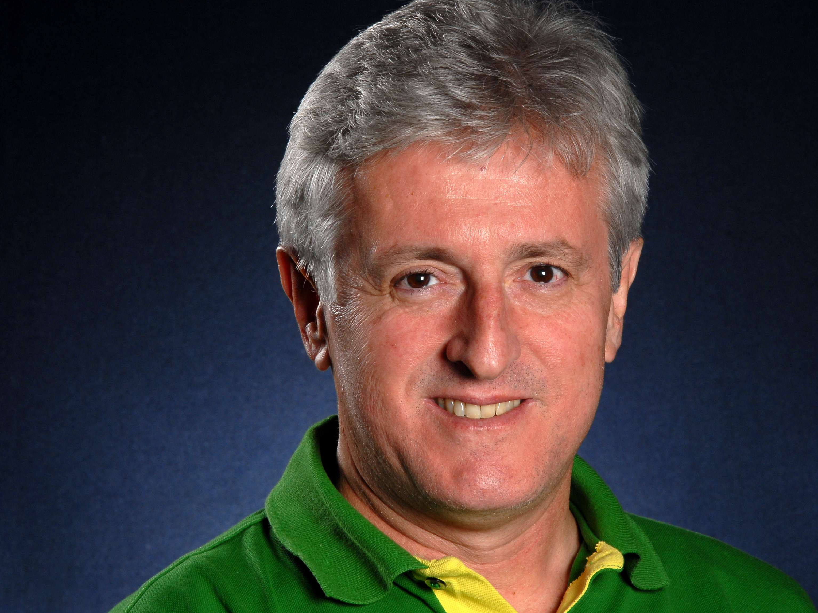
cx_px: 431
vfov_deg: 6.0
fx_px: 5828
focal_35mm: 247
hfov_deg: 8.0
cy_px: 315
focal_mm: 135
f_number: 16
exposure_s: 1/125
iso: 160
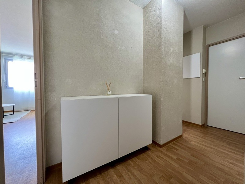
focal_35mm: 13
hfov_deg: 106.2
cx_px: 122
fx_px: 92
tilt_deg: -2.0
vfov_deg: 89.9
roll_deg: +0.6
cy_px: 92
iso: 200
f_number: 1.8
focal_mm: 1.57
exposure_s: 1/50
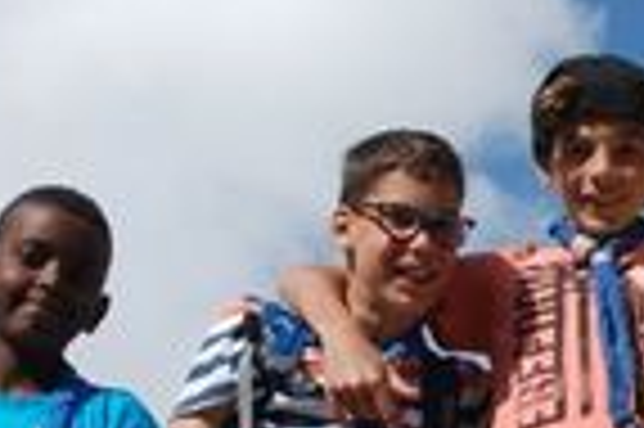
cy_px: 448
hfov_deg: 16.1
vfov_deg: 10.7
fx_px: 2251
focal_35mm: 126
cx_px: 581
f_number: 8
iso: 100
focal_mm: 20
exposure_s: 1/250
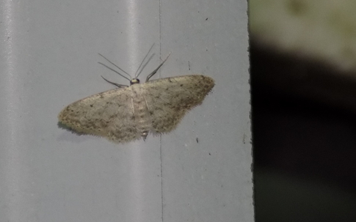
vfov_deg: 6.0
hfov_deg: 9.5
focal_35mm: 220
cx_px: 113
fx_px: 2134
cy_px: 115
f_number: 4.8
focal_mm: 20.9
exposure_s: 1/30
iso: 200
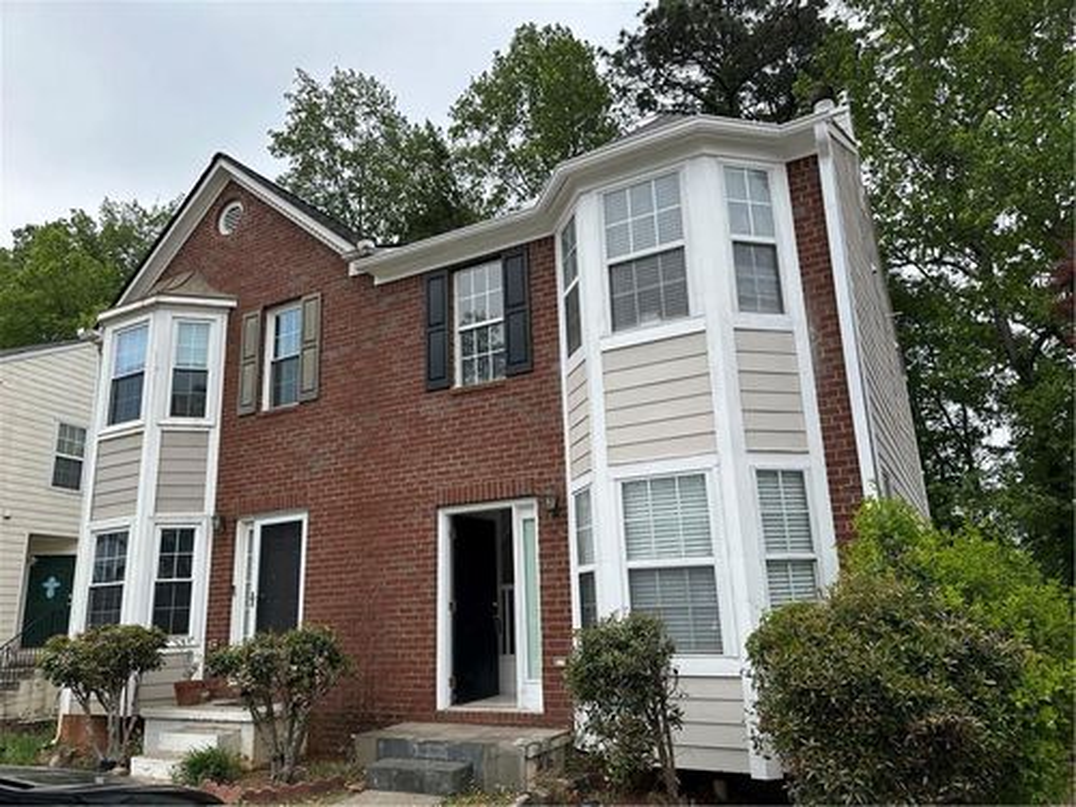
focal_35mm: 24
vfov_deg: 56.8
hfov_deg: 71.6
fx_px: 746
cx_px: 538
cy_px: 404
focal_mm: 6.86
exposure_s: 1/2967
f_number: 1.78
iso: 80
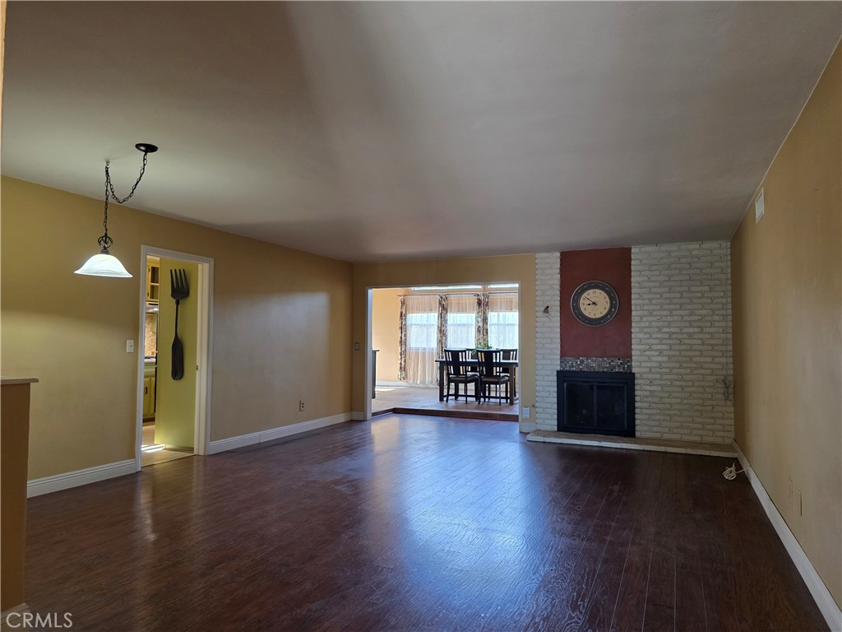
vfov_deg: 58.9
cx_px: 421
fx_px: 559
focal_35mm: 23
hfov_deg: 73.9
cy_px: 316
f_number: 1.7
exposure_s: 1/120
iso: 400
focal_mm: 6.3
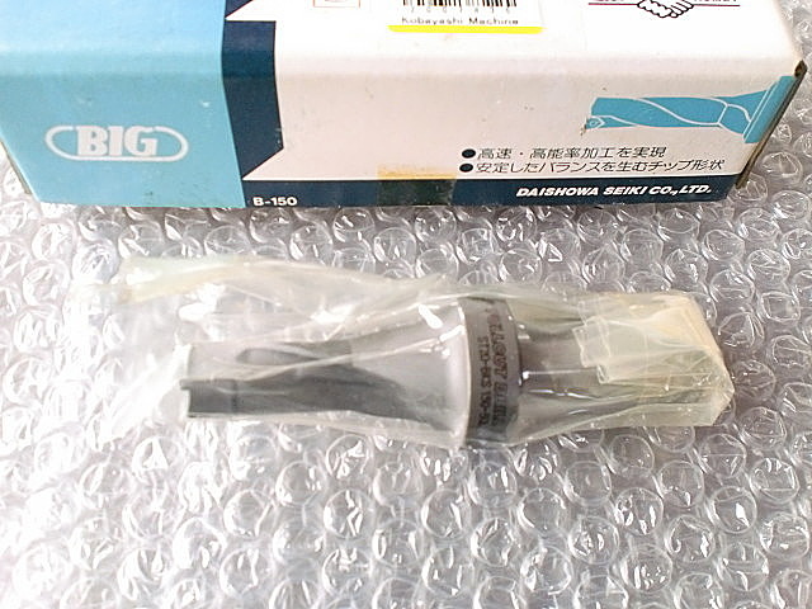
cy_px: 304
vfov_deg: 40.7
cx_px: 406
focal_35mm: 35
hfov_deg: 52.6
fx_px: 821
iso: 400
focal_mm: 6.3
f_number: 3.1
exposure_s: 1/60
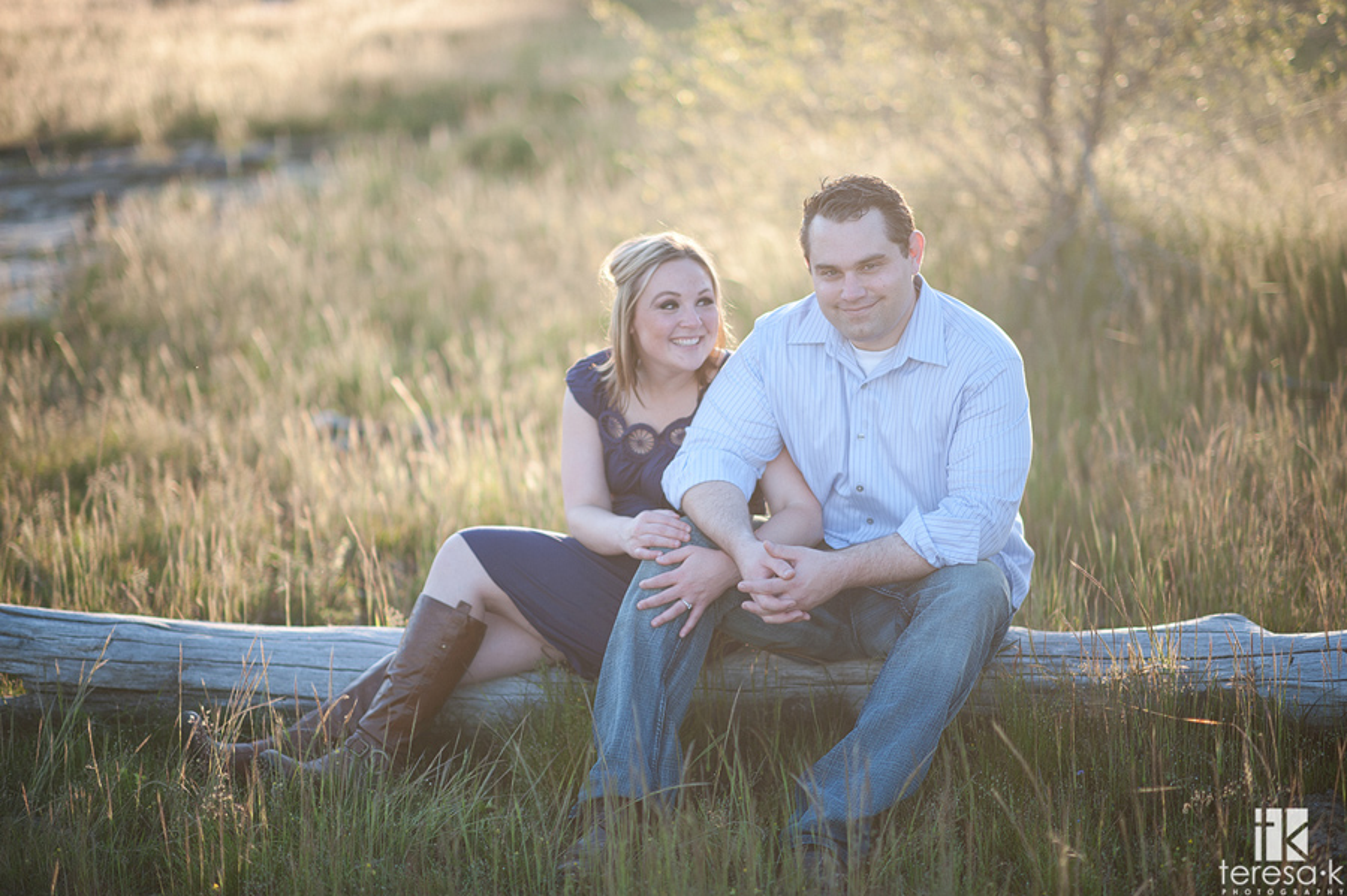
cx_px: 674
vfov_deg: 16.1
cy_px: 448
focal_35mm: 85
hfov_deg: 23.9
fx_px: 3179
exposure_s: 1/2000
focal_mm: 85
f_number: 1.4
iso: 200
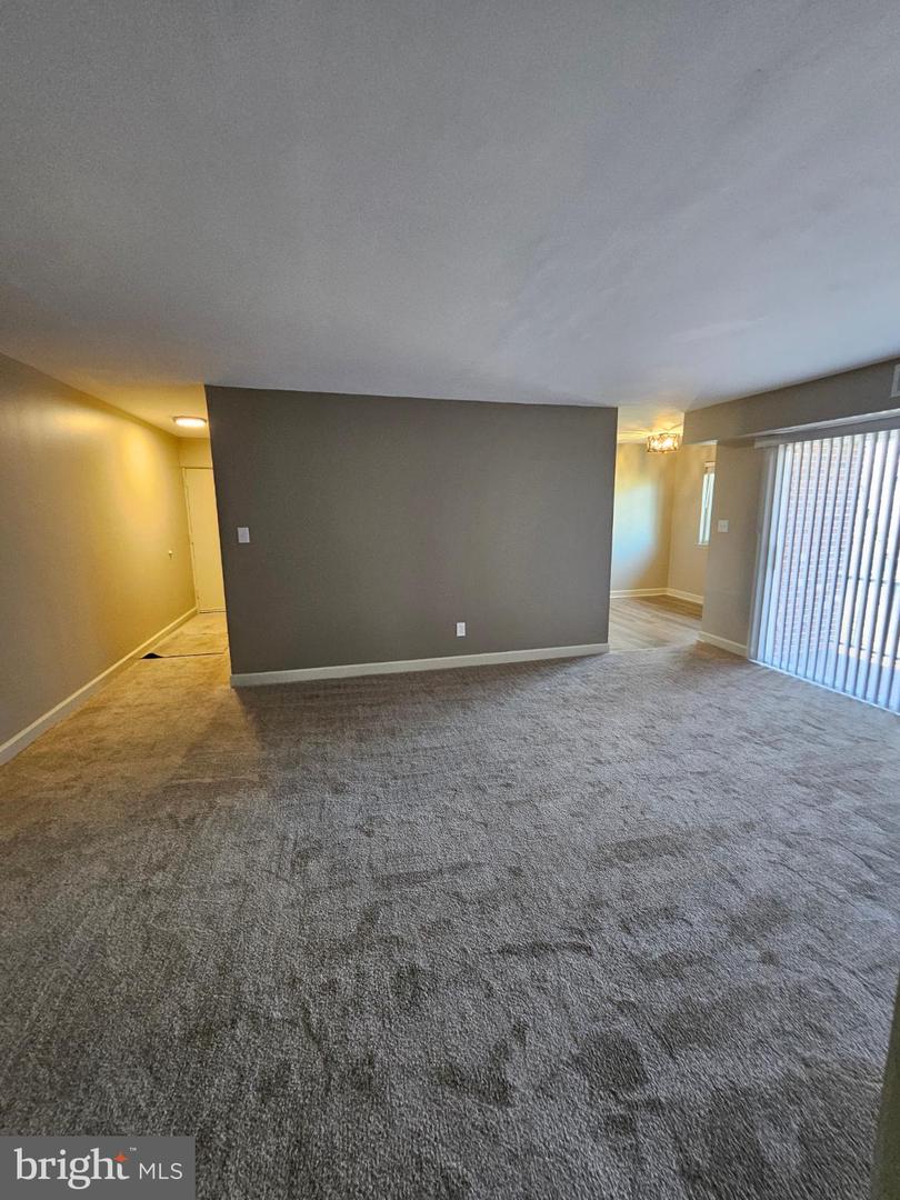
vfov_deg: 106.2
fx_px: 451
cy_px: 600
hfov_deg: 89.9
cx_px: 450
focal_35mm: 13
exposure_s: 1/30
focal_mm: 1.74
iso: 320
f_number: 2.2
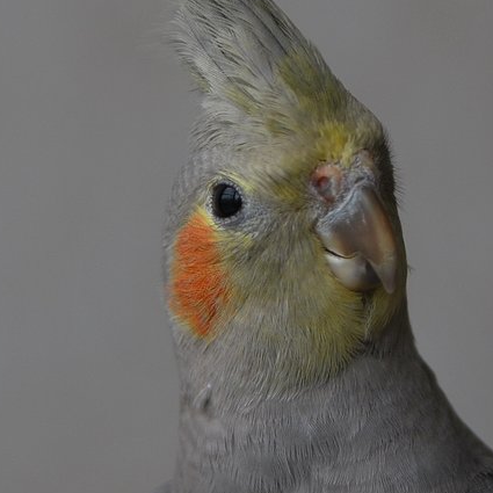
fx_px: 2723
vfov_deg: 10.3
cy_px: 175
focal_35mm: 169
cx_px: 541
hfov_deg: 10.2
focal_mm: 55
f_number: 2.8
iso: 100
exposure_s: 1/320
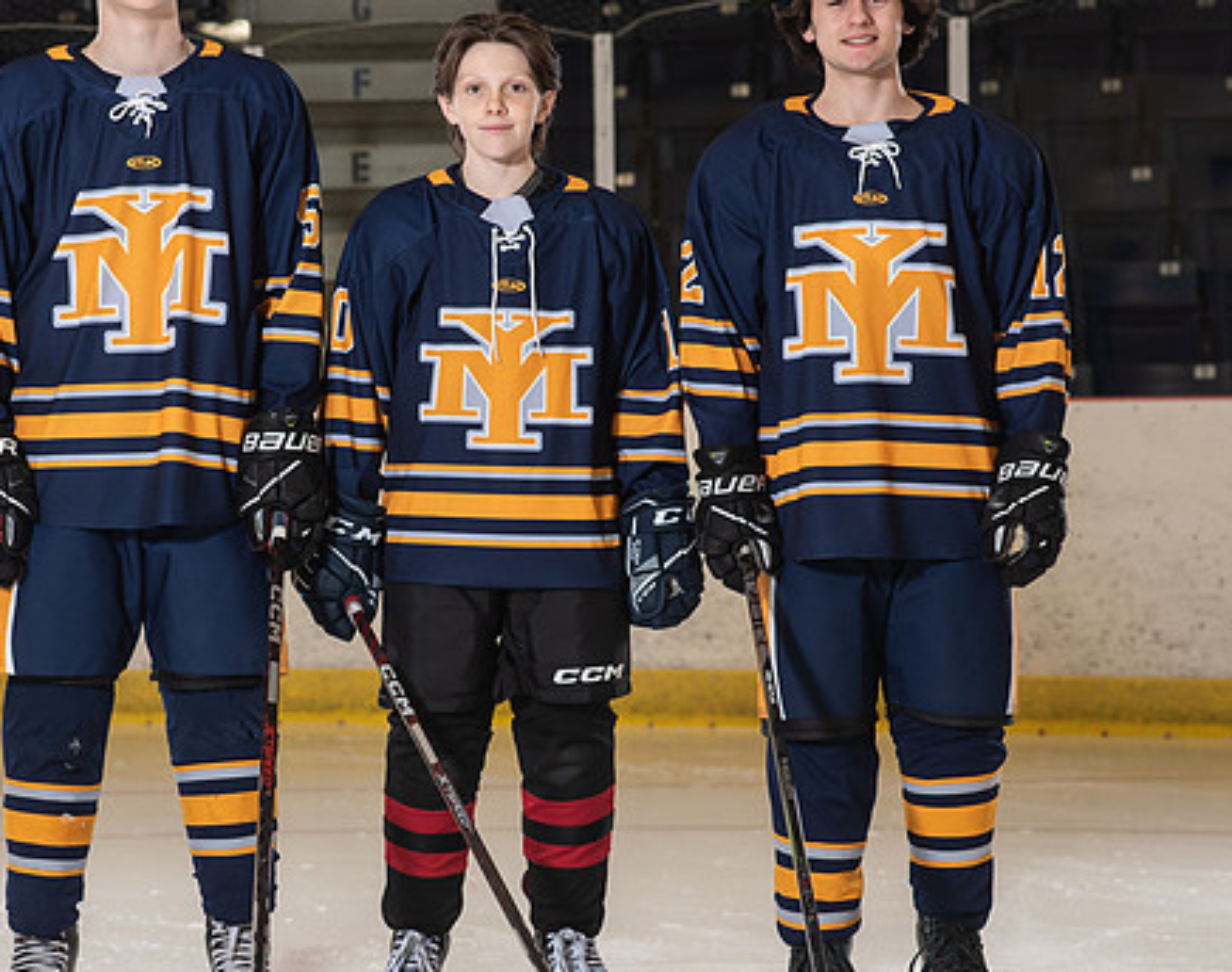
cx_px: 428
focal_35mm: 140
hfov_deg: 13.8
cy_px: 529
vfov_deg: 10.9
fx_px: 5077
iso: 640
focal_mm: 85
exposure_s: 1/250
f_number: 5.6
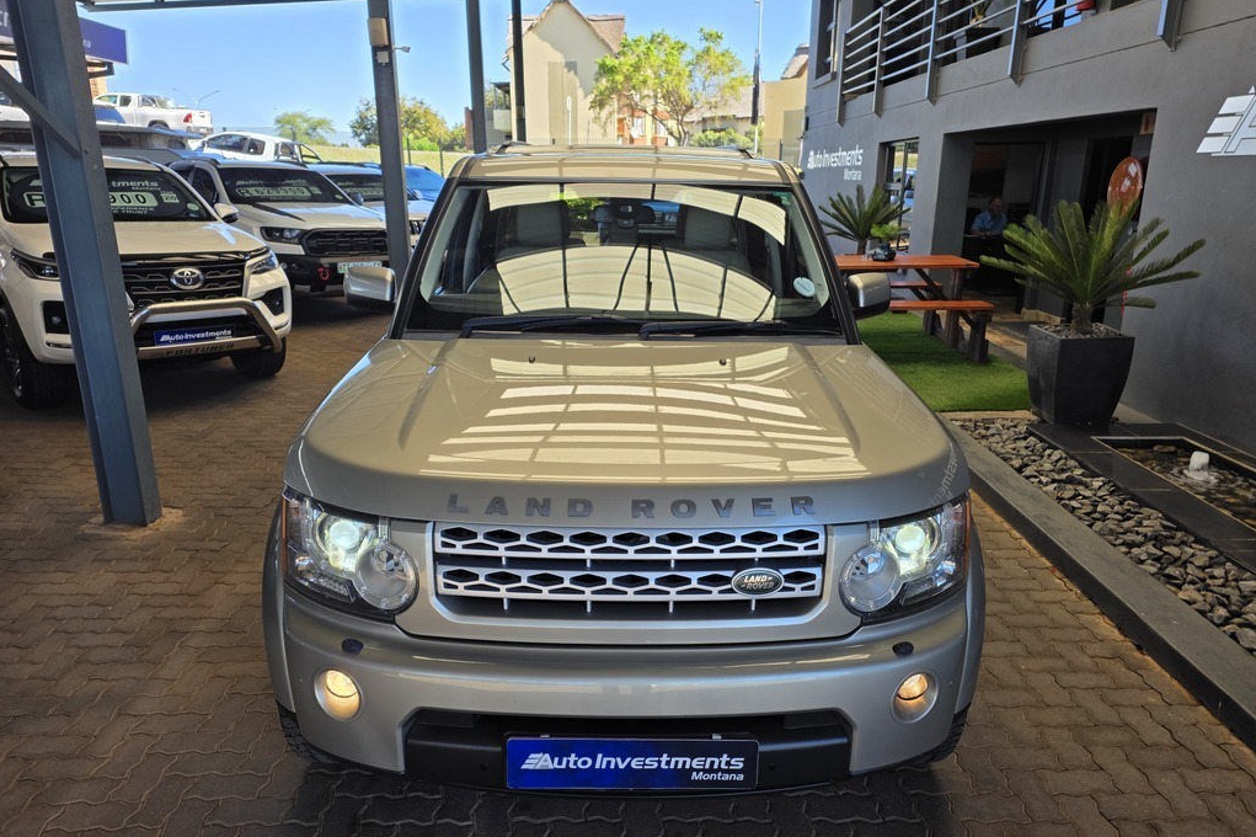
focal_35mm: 24
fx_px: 837
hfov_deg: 73.8
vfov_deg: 53.1
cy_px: 417
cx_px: 627
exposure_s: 1/359
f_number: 1.7
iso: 25
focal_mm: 6.25
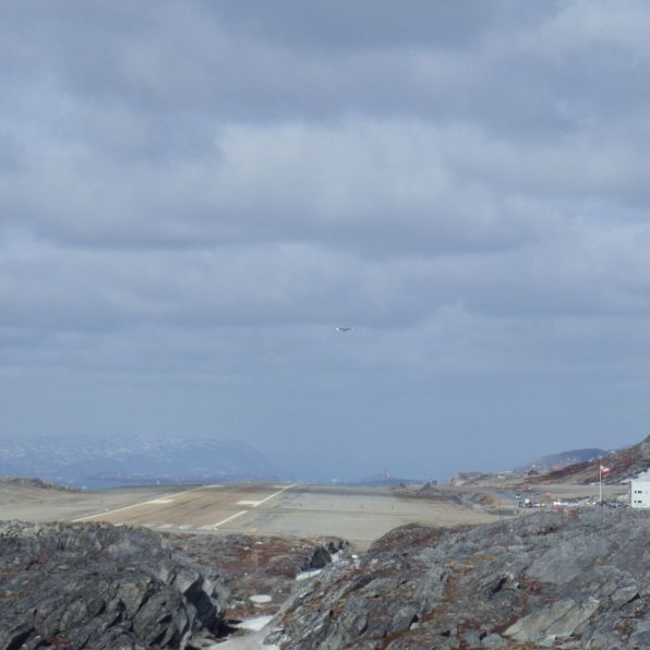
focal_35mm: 166
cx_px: 357
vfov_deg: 10.5
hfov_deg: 10.5
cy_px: 324
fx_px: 3527
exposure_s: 1/640
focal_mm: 25
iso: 125
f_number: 6.6
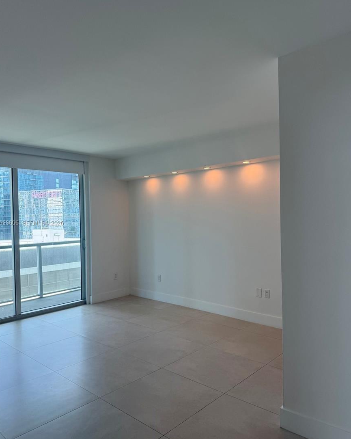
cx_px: 171
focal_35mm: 26
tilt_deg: -1.4
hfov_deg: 54.9
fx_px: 338
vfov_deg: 66.0
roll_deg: +0.6
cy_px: 223
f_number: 1.78
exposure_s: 1/491
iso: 100
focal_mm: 6.76
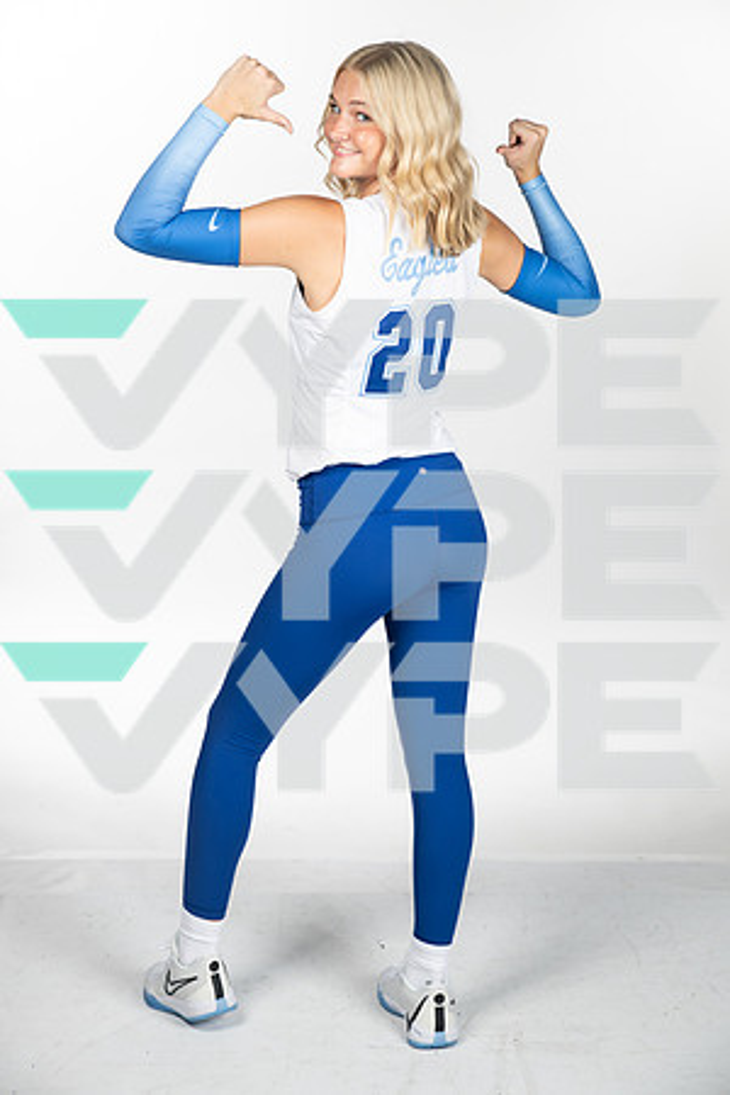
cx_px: 365
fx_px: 1886
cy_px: 548
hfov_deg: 21.9
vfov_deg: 32.4
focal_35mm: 62
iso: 200
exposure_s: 1/500
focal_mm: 62
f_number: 7.1
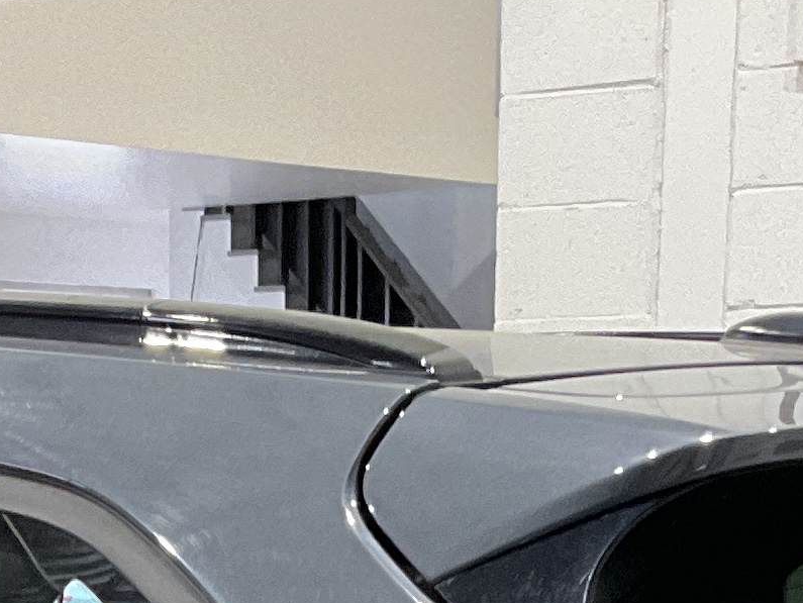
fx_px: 3412
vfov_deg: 9.1
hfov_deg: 13.4
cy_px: 1433
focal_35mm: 147
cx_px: 313
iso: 125
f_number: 1.8
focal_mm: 3
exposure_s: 1/60
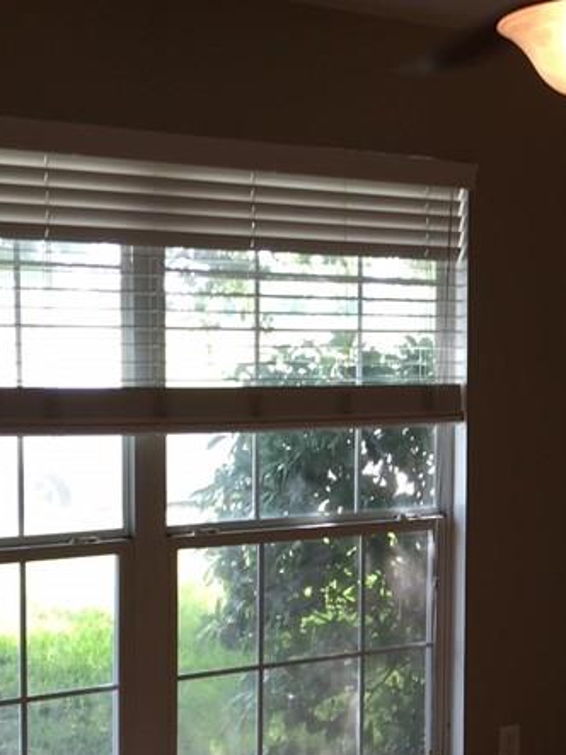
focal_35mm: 67
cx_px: 644
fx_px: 1461
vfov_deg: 28.9
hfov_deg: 20.7
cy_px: 436
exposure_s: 1/40
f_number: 2.2
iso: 25
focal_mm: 4.15
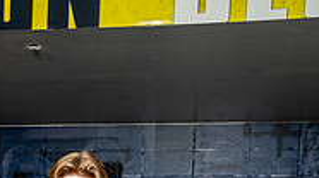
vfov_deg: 10.9
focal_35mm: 99
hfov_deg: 21.4
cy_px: 382
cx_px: 87
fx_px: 836
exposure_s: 1/250
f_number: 5.6
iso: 160
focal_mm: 39
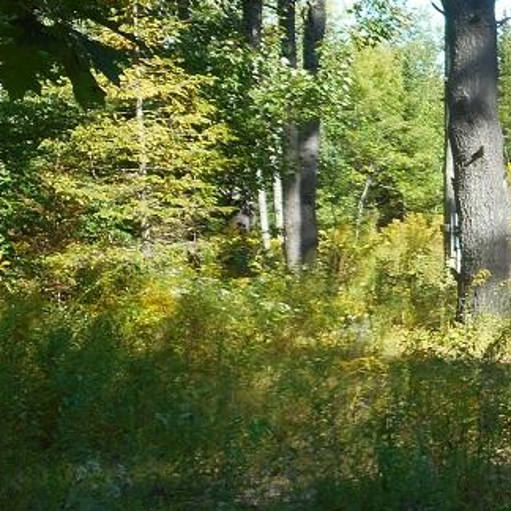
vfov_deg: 18.3
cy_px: 188
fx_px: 1587
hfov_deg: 16.8
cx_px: 746
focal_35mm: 95
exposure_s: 1/160
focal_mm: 6
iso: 80
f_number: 4.2
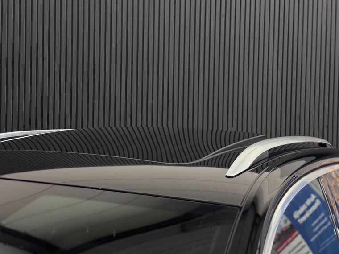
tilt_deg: +1.4
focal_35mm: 48
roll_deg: -1.7
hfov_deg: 39.7
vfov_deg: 30.3
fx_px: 470
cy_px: 127
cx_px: 170
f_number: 1.78
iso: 640
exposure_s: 1/20
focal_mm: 6.76
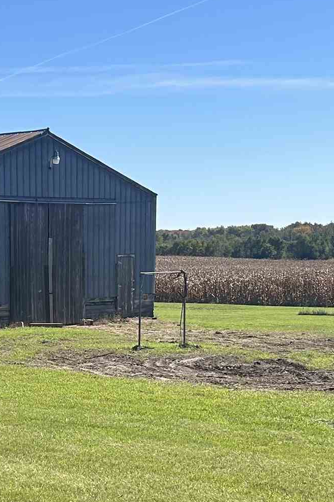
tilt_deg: -3.9
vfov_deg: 24.1
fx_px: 1169
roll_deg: -0.5
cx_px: -15
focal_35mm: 84
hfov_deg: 15.9
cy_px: 342
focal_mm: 5.7
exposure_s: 1/4115
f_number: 1.5
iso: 50
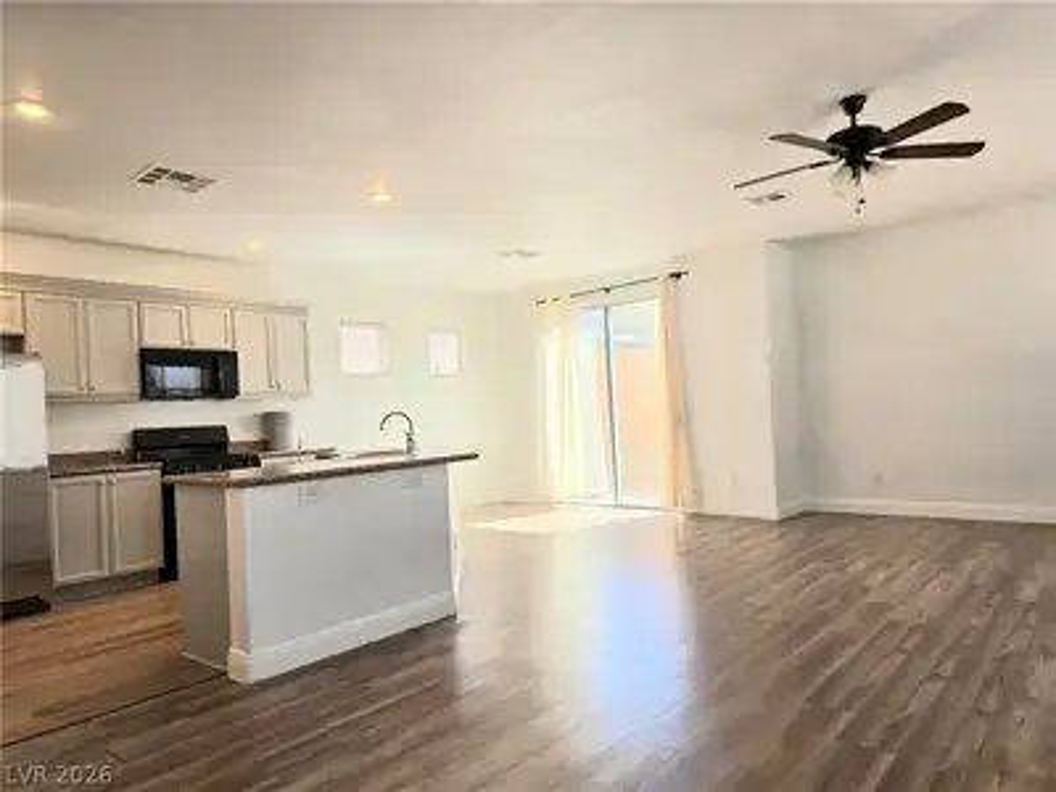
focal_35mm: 23
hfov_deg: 73.9
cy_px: 396
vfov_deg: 58.9
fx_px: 702
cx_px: 528
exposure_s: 1/120
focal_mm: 6.3
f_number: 1.7
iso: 16
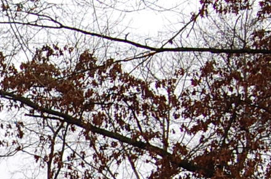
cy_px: 267
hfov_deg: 11.0
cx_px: -197
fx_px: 1326
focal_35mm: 177
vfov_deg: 7.6
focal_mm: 23
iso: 200
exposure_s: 1/160
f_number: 6.3
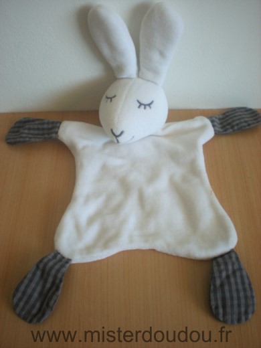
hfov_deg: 37.7
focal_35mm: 38
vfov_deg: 49.0
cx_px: 130
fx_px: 382
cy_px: 174
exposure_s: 1/56.6
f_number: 3.1
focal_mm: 6.3
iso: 152
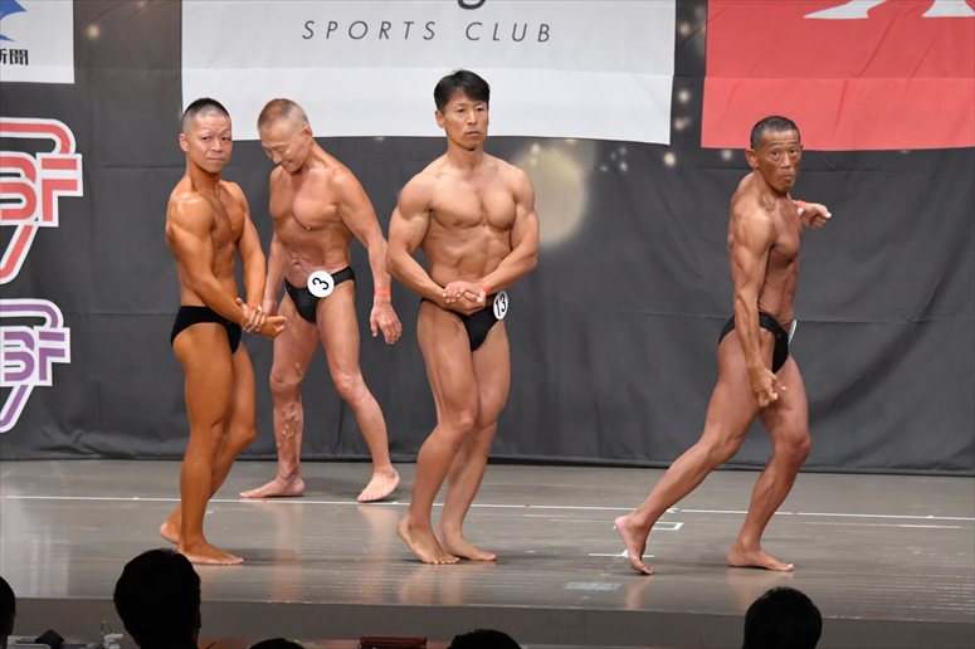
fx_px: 4954
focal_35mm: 183
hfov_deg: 11.2
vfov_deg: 7.5
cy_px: 324
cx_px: 488
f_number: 5.6
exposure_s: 1/400
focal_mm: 122
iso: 6400
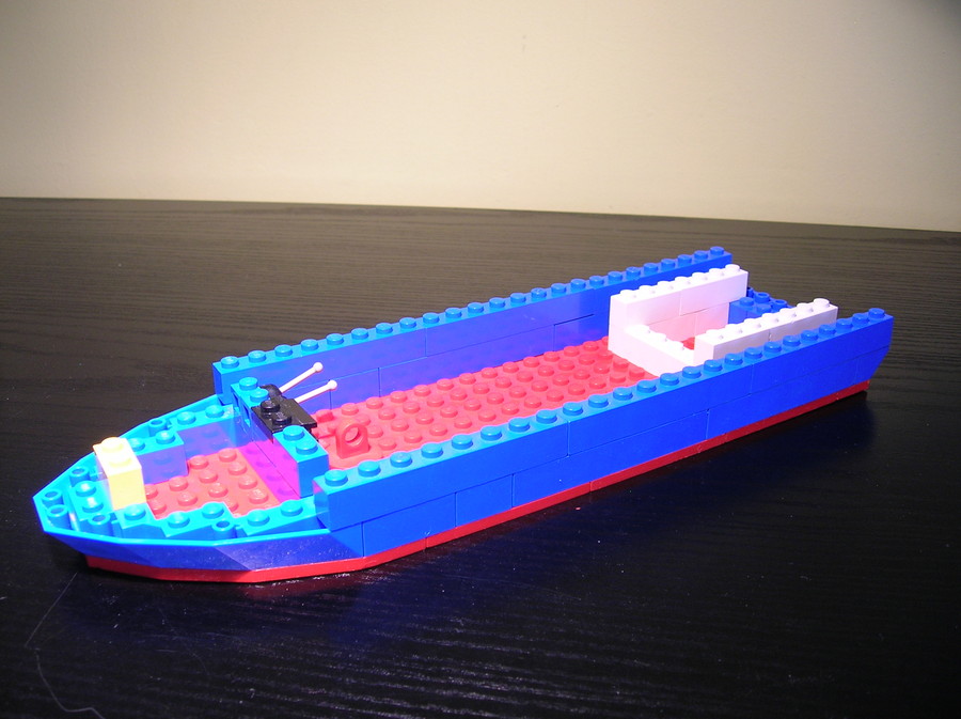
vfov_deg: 41.7
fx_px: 943
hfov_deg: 54.0
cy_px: 360
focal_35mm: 34
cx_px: 480
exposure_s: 1/4
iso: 50
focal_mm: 5.7
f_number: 2.9
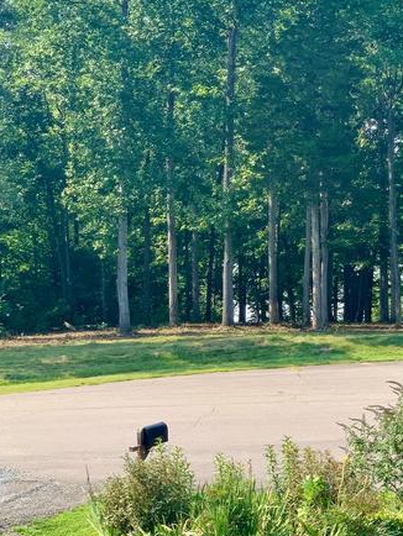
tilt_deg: -0.5
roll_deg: +0.5
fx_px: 1427
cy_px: 227
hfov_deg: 16.0
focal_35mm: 92
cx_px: 310
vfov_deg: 21.3
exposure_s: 1/421
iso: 16
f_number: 2.4
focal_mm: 6
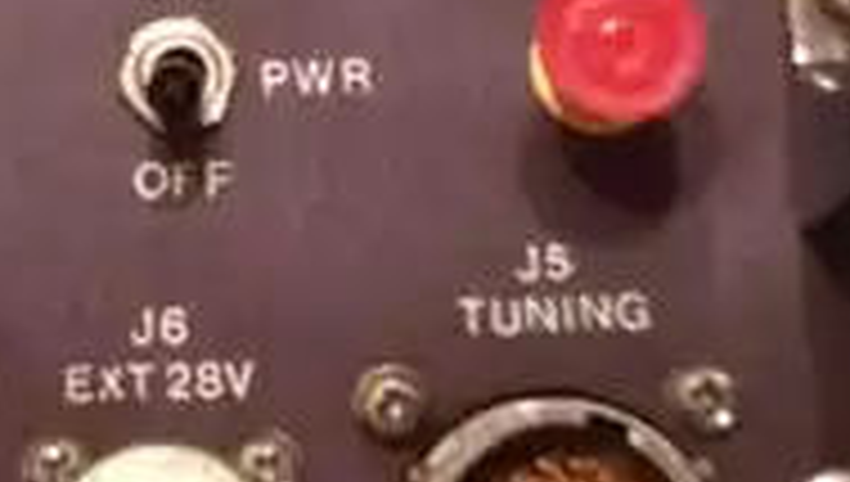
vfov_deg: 6.0
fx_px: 4537
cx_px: 148
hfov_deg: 10.7
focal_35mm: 201
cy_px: -216
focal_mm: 4.28
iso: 320
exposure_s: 1/15
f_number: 2.4
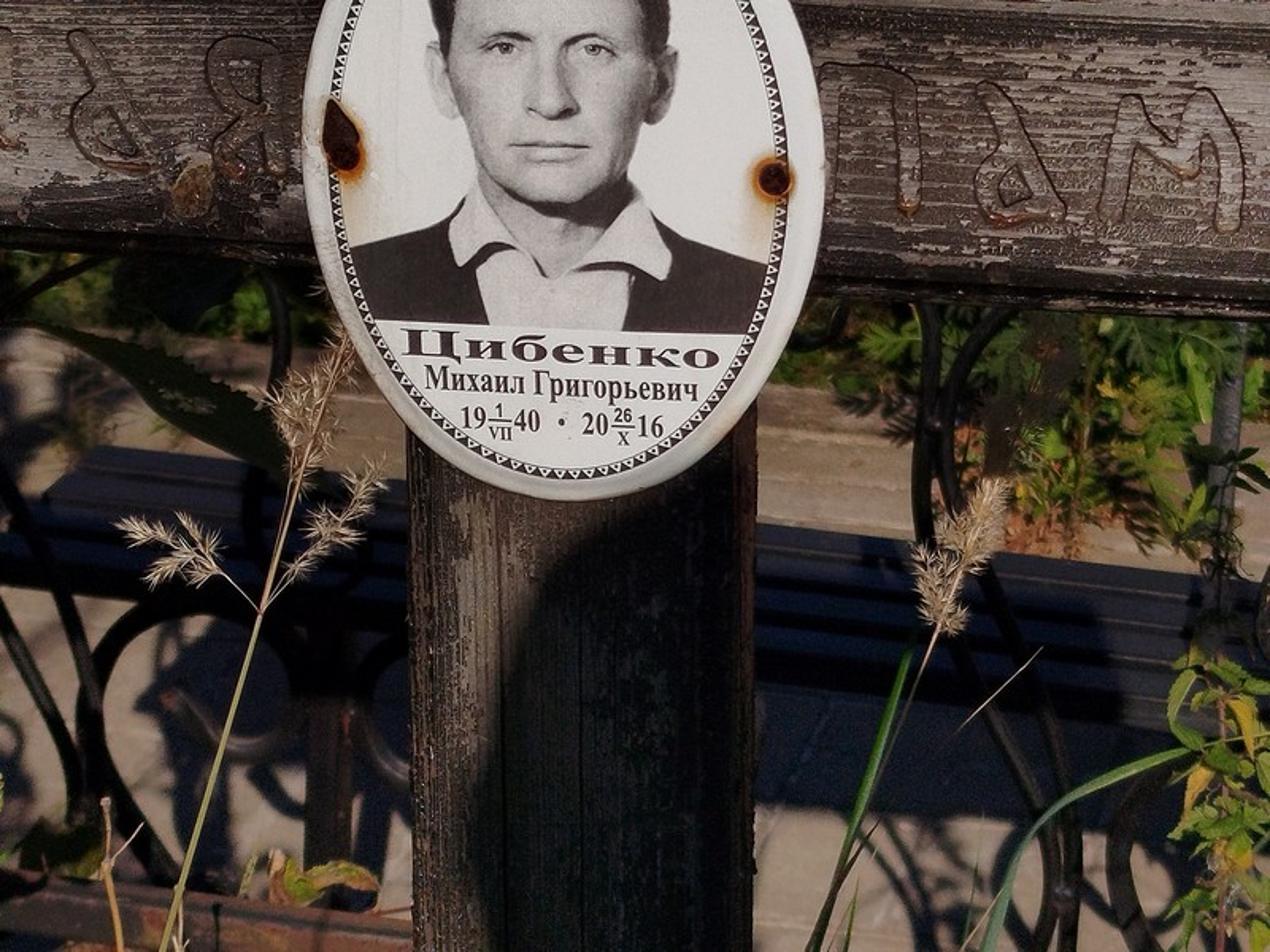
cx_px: 635
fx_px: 1504
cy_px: 476
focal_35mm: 41
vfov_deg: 35.1
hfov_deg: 45.8
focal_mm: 5.31
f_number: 1.7
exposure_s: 1/2337
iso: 50
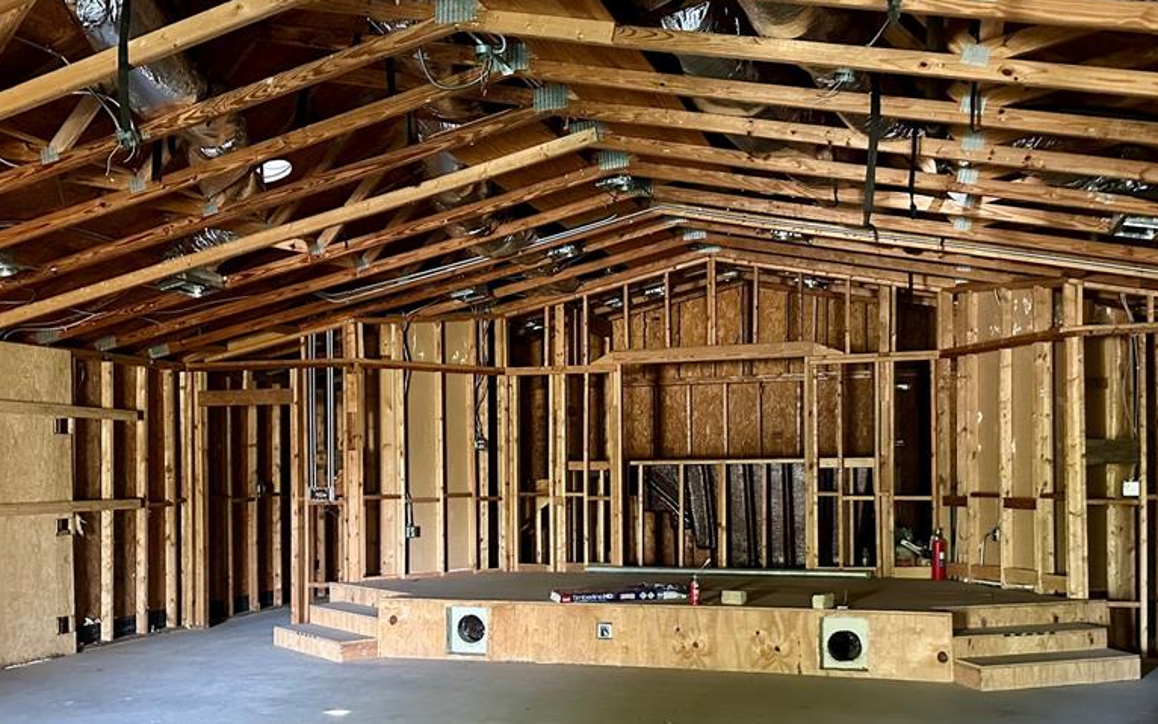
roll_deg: +0.8
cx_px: 635
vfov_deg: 37.0
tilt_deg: -0.7
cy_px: 472
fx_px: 1073
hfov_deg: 56.6
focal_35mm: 34
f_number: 1.78
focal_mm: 6.86
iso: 1000
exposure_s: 1/33
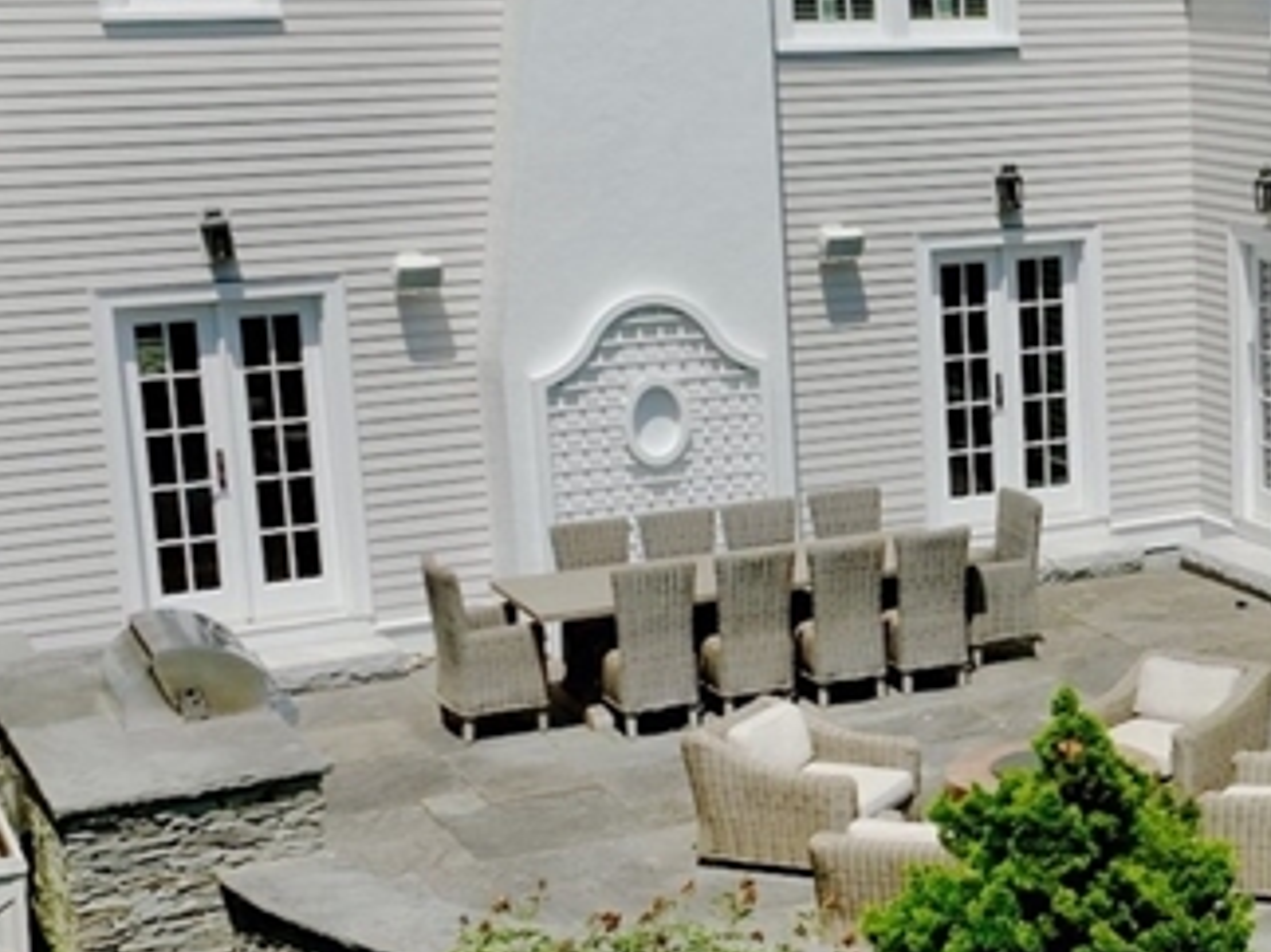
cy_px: 537
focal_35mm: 76
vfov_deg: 19.4
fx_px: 2789
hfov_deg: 23.6
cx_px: 1499
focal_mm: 12.29
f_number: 2.8
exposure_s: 1/400
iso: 100
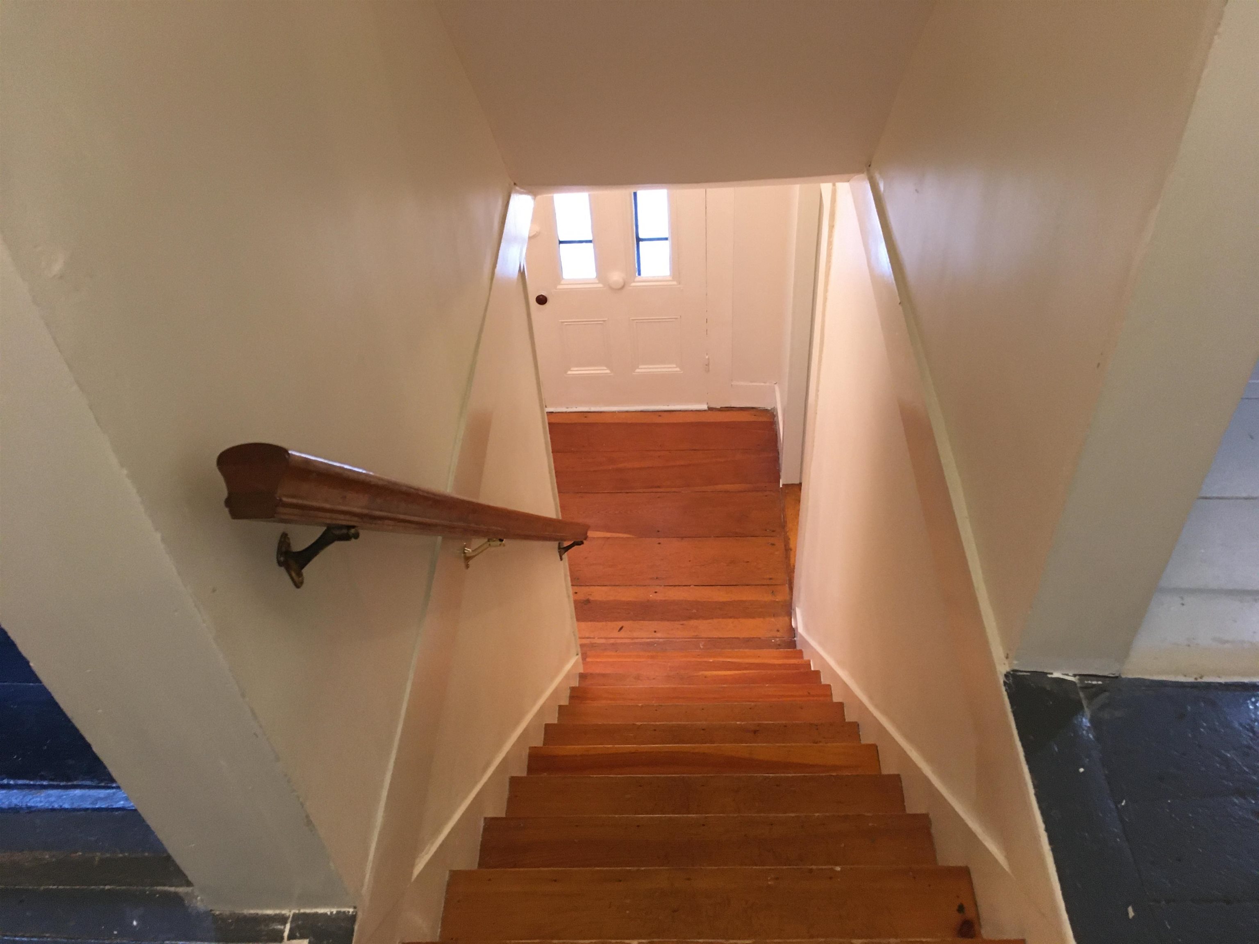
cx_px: 630
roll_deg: +2.9
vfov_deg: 48.2
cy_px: 472
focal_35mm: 29
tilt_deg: -43.0
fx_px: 1055
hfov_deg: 61.7
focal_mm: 4.15
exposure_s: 1/30
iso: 160
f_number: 2.2
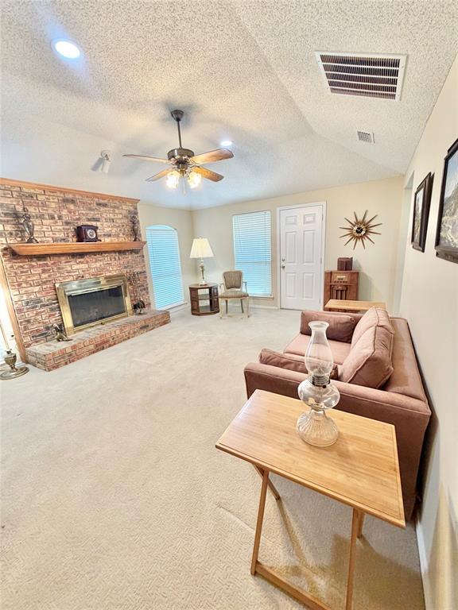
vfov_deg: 102.1
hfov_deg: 85.7
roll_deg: +2.5
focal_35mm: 14
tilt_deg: -12.4
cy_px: 305
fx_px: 247
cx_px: 229
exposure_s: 1/60
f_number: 2.2
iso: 200
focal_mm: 2.22
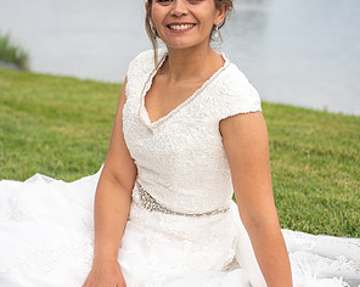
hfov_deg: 19.2
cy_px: 158
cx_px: 181
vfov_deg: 15.4
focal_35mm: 100
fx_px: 1064
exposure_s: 1/640
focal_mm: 70
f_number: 4.5
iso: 500
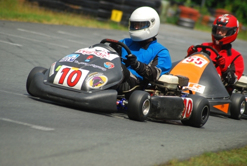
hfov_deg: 6.2
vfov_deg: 4.2
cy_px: 83
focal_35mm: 330
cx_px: 124
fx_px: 2267
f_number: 5.3
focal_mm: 220
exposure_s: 1/500
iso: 100
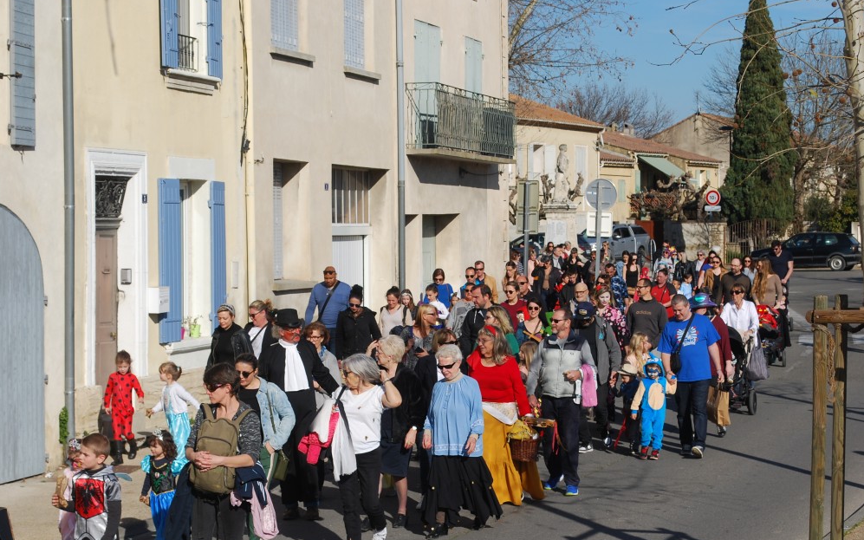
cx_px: 432
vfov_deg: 15.5
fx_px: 1990
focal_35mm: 85
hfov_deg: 24.5
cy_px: 269
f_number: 9
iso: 100
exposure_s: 1/320
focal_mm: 55
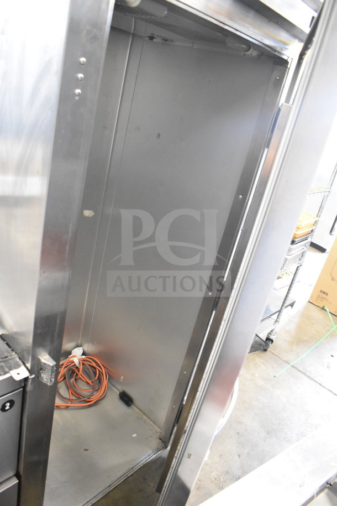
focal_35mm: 27
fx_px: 379
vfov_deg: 67.4
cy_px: 253
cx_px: 168
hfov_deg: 47.9
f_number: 3.5
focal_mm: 18
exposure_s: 1/30
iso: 3600
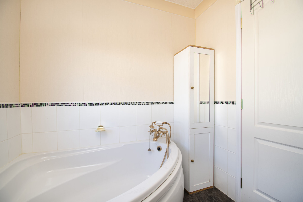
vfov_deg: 77.3
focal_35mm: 15
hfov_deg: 100.4
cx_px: 152
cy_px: 101
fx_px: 126
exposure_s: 1/20
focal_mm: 10
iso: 200
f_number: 8
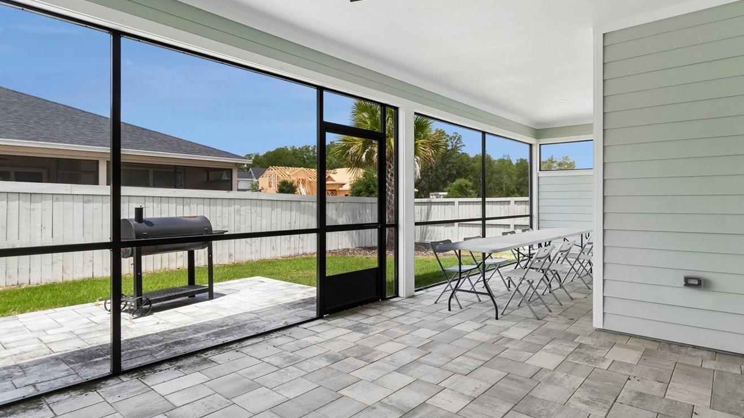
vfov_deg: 58.3
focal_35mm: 19
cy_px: 195
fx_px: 375
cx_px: 424
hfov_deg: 89.0
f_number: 8
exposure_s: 1/40
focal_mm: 10
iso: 200
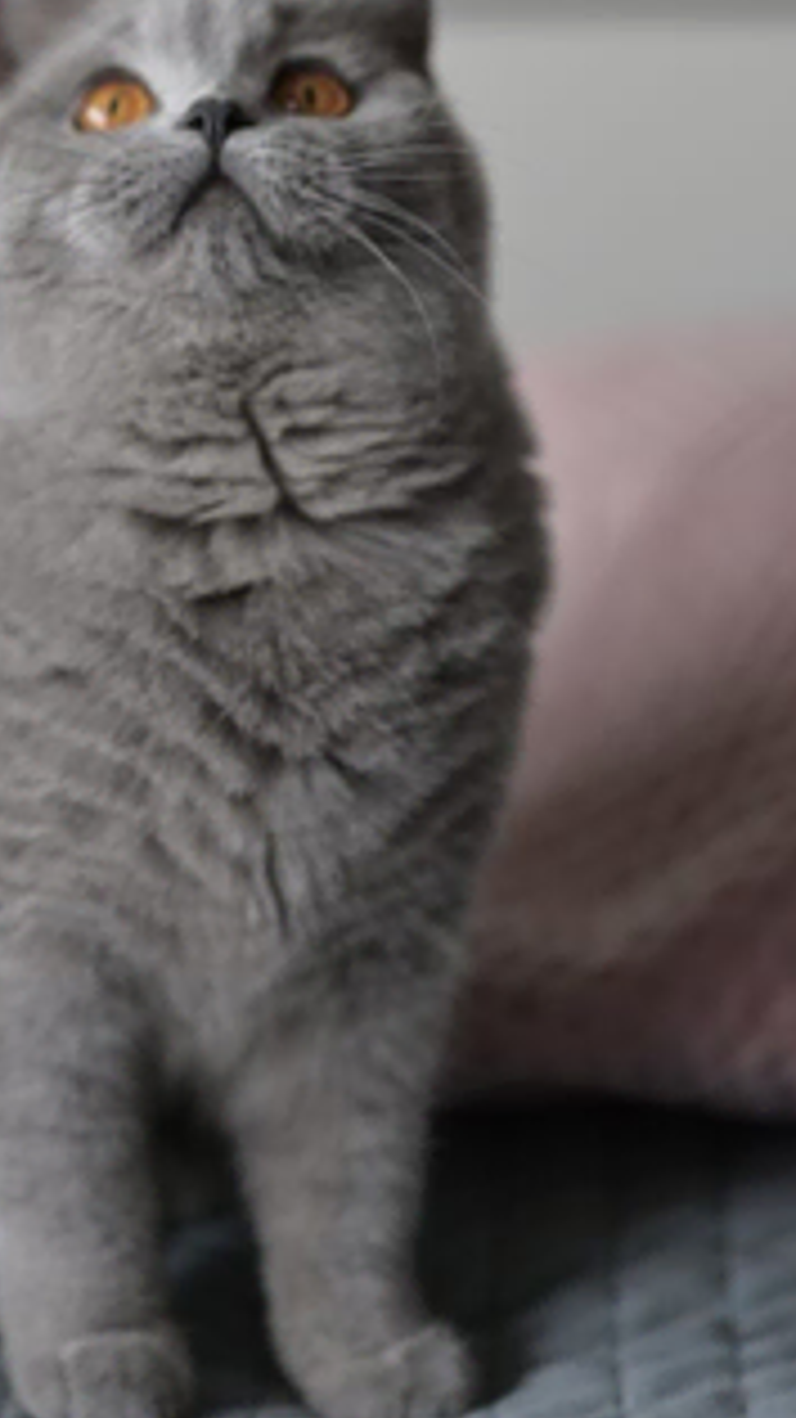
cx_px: 169
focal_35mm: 88
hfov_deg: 13.7
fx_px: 3305
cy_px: 344
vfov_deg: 23.9
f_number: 1.8
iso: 125
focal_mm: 50
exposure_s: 1/60
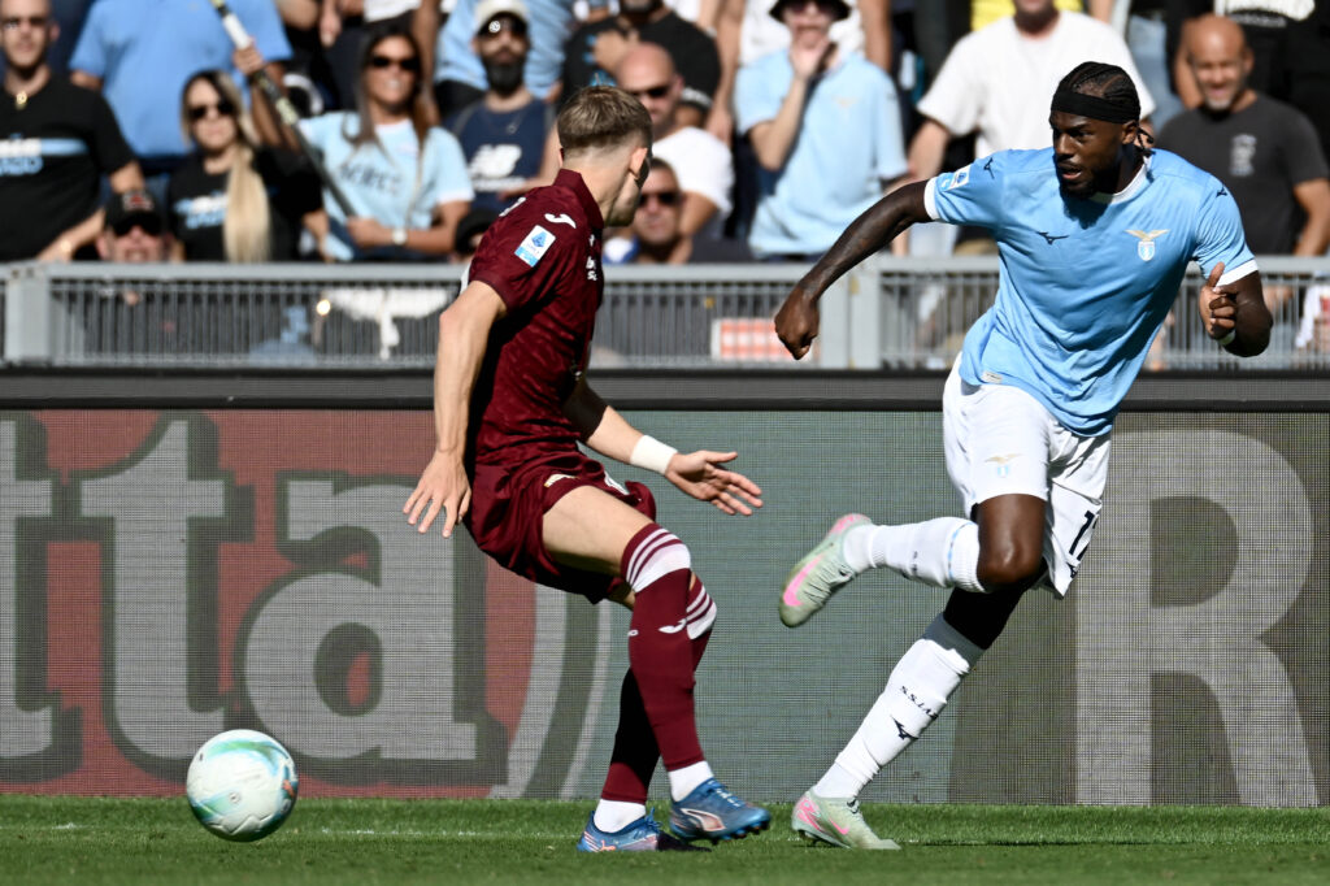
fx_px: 22158
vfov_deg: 2.3
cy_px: 443
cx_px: 665
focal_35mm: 600
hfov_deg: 3.4
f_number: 4
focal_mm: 400
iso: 80
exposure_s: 1/1000
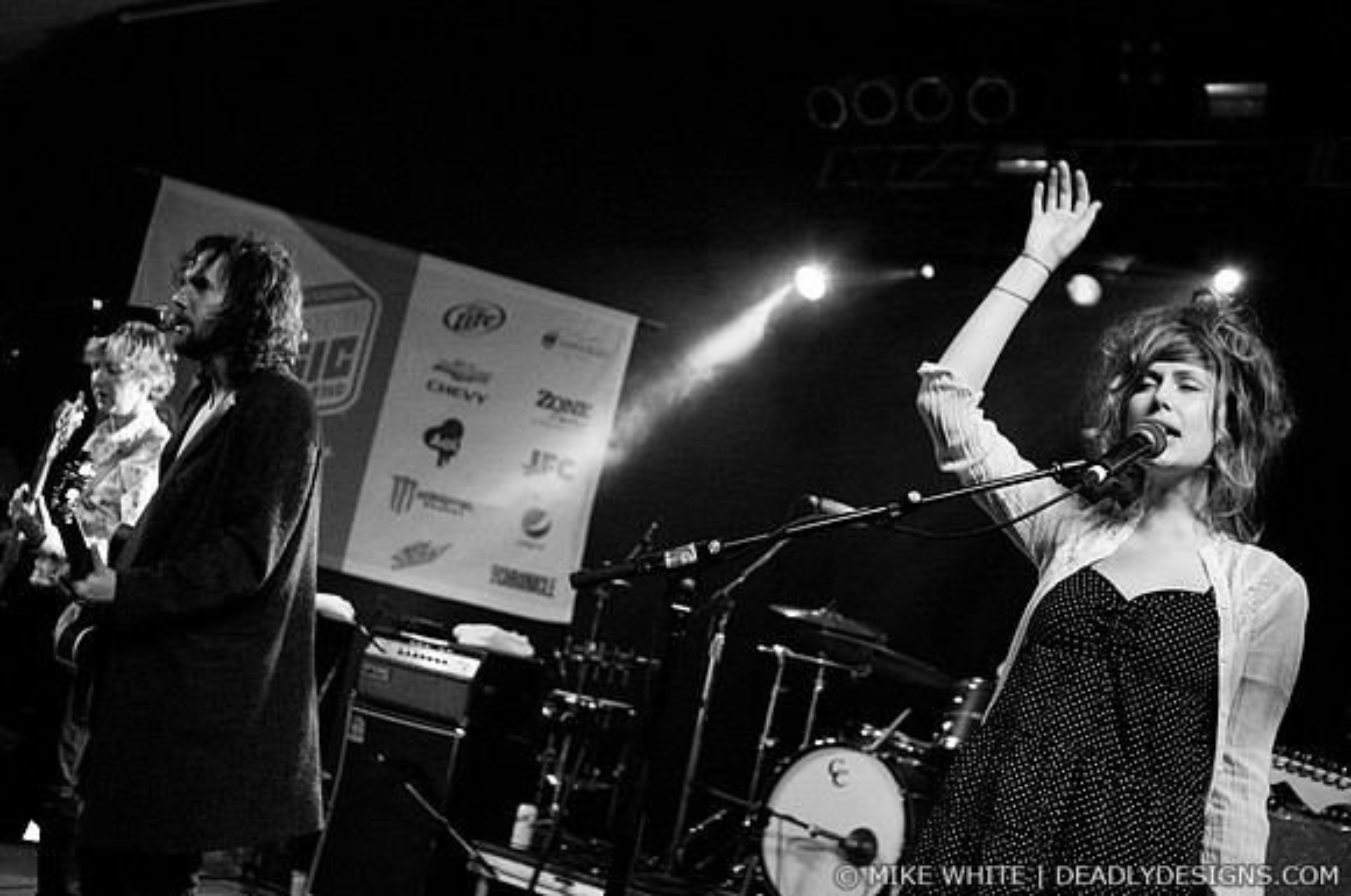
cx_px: 676
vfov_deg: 29.8
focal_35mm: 45
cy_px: 448
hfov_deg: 43.7
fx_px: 1686
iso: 1250
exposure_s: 1/125
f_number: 2.8
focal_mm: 30
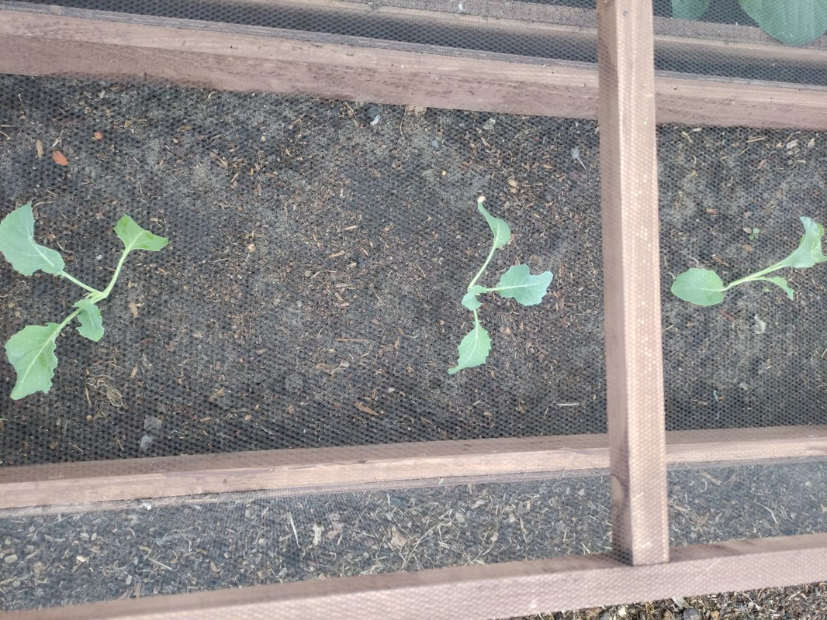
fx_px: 597
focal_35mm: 25
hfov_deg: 69.4
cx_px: 414
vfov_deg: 54.9
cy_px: 310
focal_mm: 5.43
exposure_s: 1/100
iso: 146
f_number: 1.89
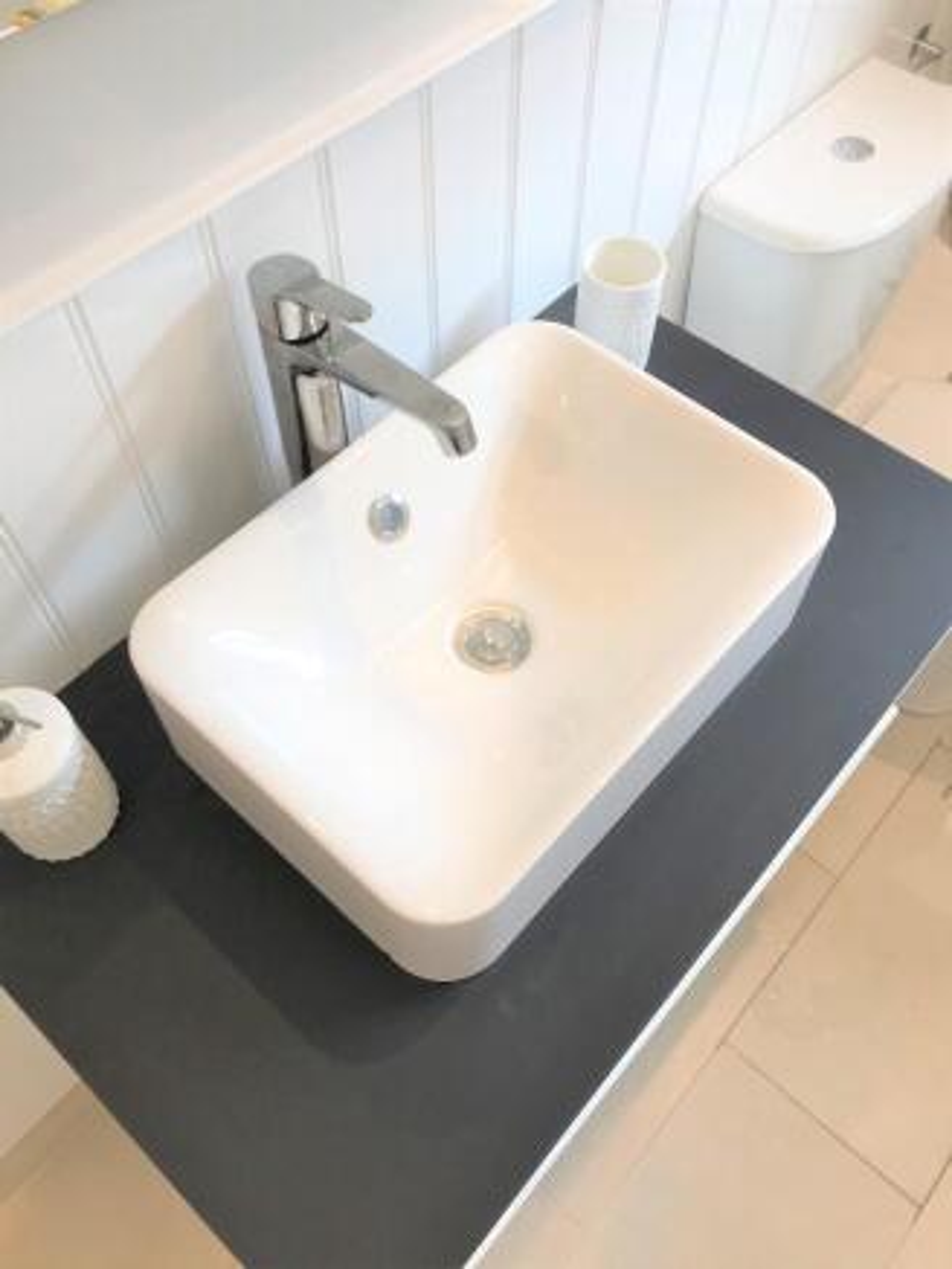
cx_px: 476
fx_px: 1026
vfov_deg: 63.4
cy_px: 634
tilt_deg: -55.9
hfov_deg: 49.8
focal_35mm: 28
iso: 20
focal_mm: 3.99
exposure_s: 1/50
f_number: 1.8
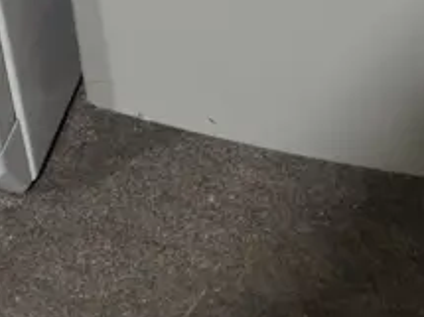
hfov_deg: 12.0
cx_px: 450
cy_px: -379
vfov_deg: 8.5
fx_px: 1983
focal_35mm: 162
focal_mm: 17
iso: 320
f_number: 4
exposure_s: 1/60
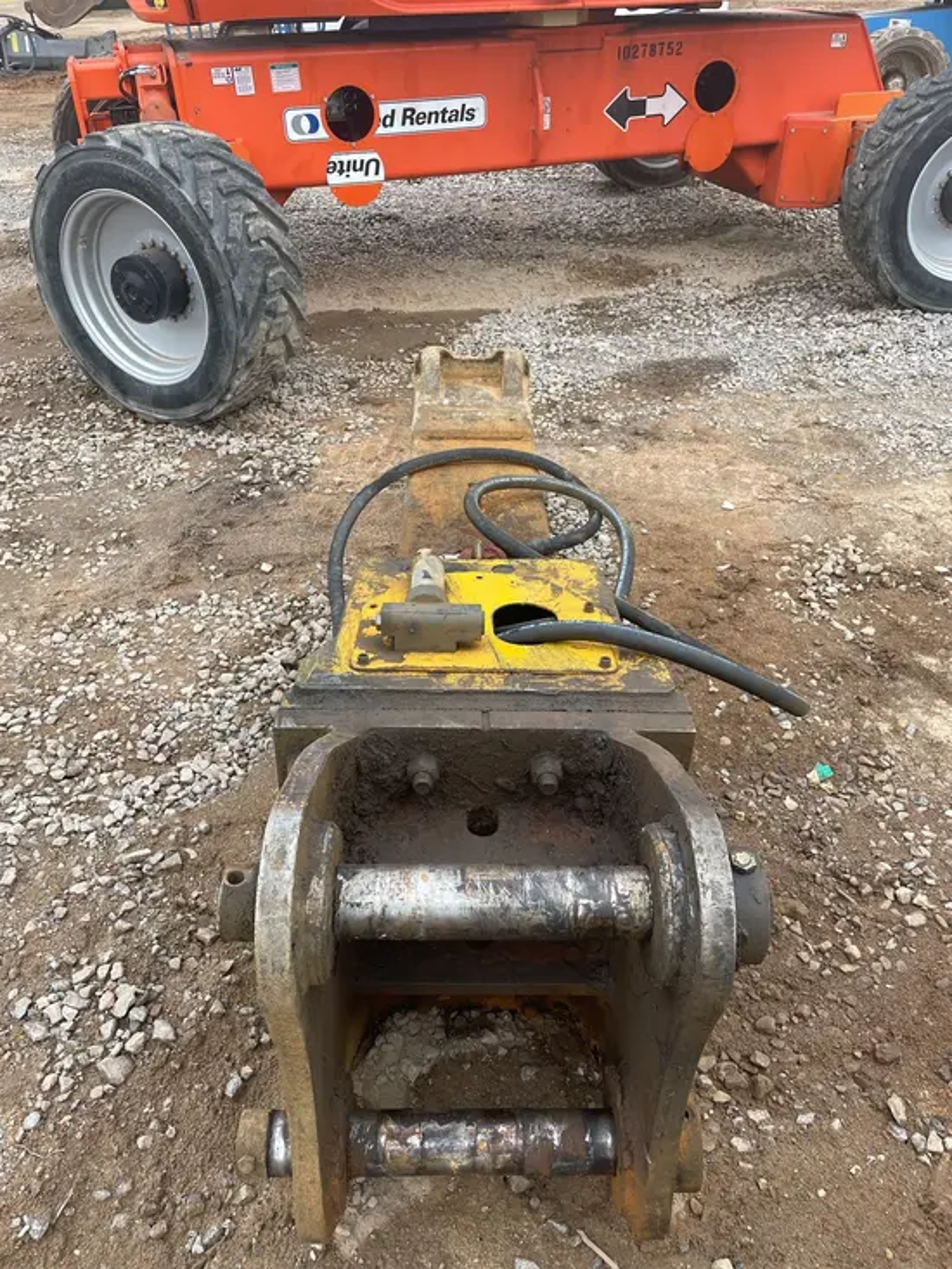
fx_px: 953
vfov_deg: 67.3
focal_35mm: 26
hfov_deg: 53.1
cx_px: 476
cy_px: 634
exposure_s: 1/485
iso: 32
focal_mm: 4.2
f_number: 1.6
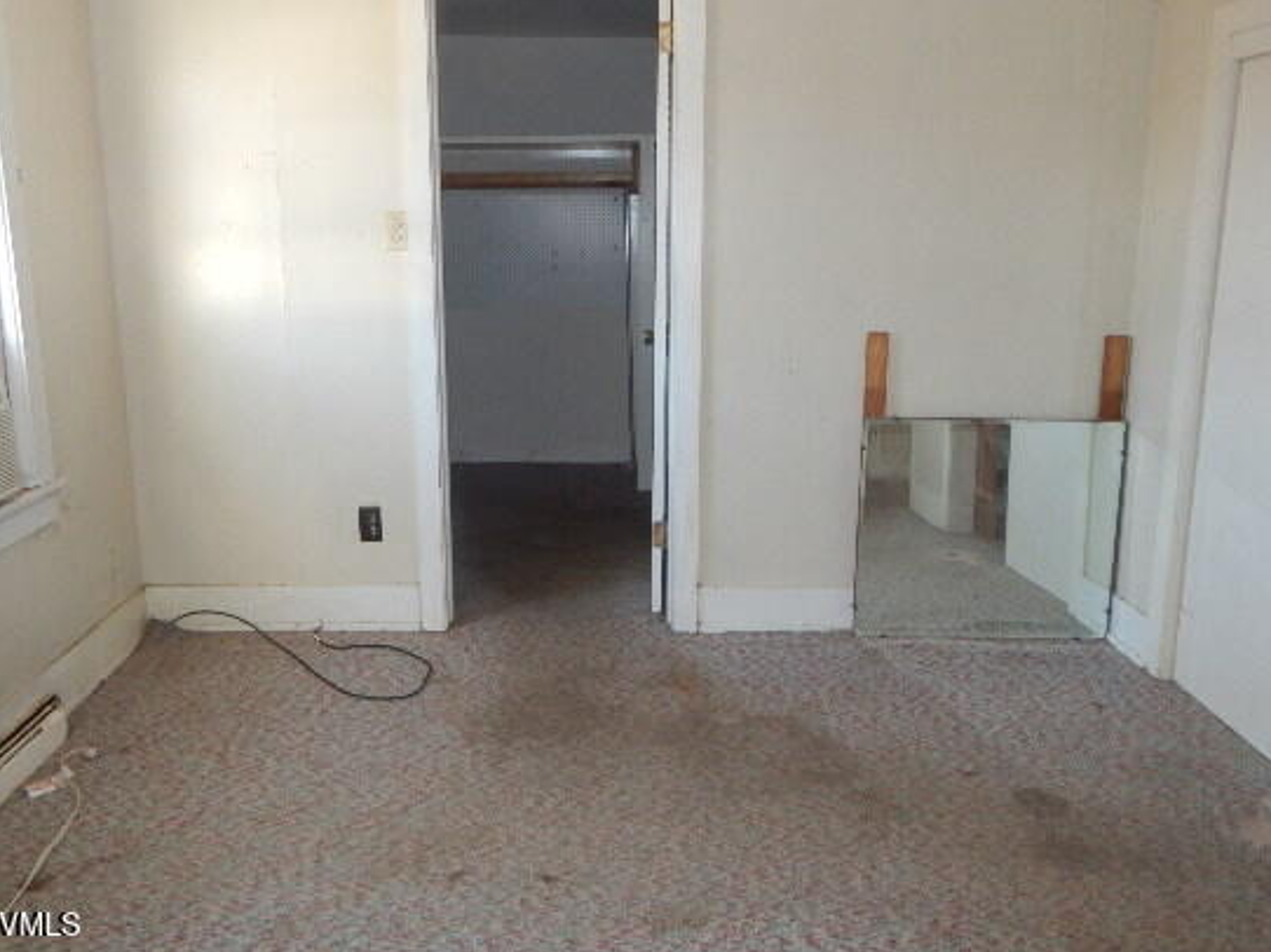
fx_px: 954
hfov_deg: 67.3
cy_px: 413
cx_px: 596
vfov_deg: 52.9
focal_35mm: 26
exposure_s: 1/30
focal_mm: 4
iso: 200
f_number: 3
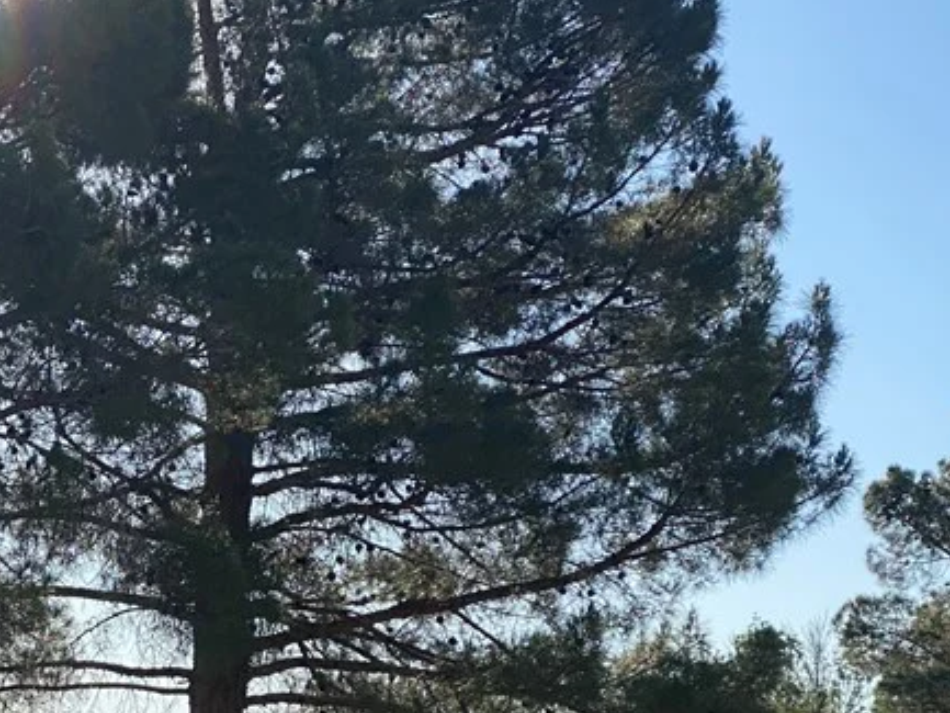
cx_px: 22
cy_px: 698
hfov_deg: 15.7
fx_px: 3377
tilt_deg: +5.4
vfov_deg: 11.9
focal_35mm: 123
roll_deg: +0.6
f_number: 2
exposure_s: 1/1453
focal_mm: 6
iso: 20
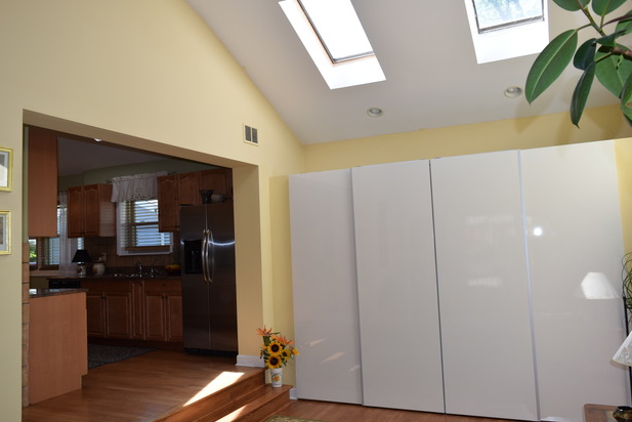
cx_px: 305
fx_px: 492
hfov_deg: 65.4
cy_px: 210
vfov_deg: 46.4
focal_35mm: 28
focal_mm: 18
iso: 250
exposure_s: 1/125
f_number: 5.6
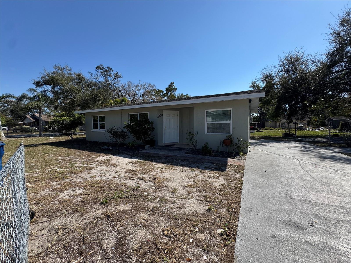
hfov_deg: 102.1
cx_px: 176
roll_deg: +0.2
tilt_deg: -3.2
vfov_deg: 85.7
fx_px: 142
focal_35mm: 14
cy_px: 132
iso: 50
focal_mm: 2.22
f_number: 2.2
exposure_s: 1/1709
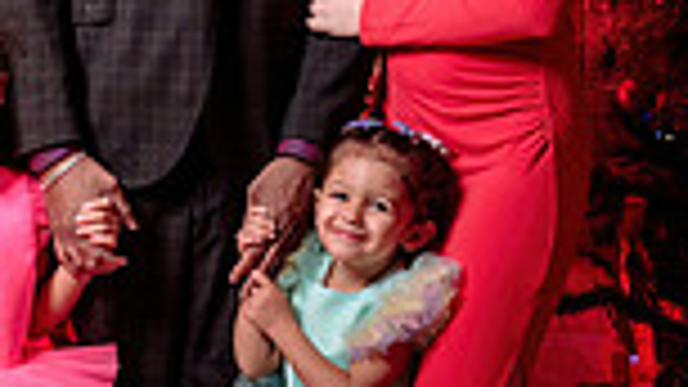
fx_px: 2535
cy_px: 64
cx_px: 247
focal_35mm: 139
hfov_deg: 15.4
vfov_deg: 8.7
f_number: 4
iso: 500
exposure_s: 1/160
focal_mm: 32
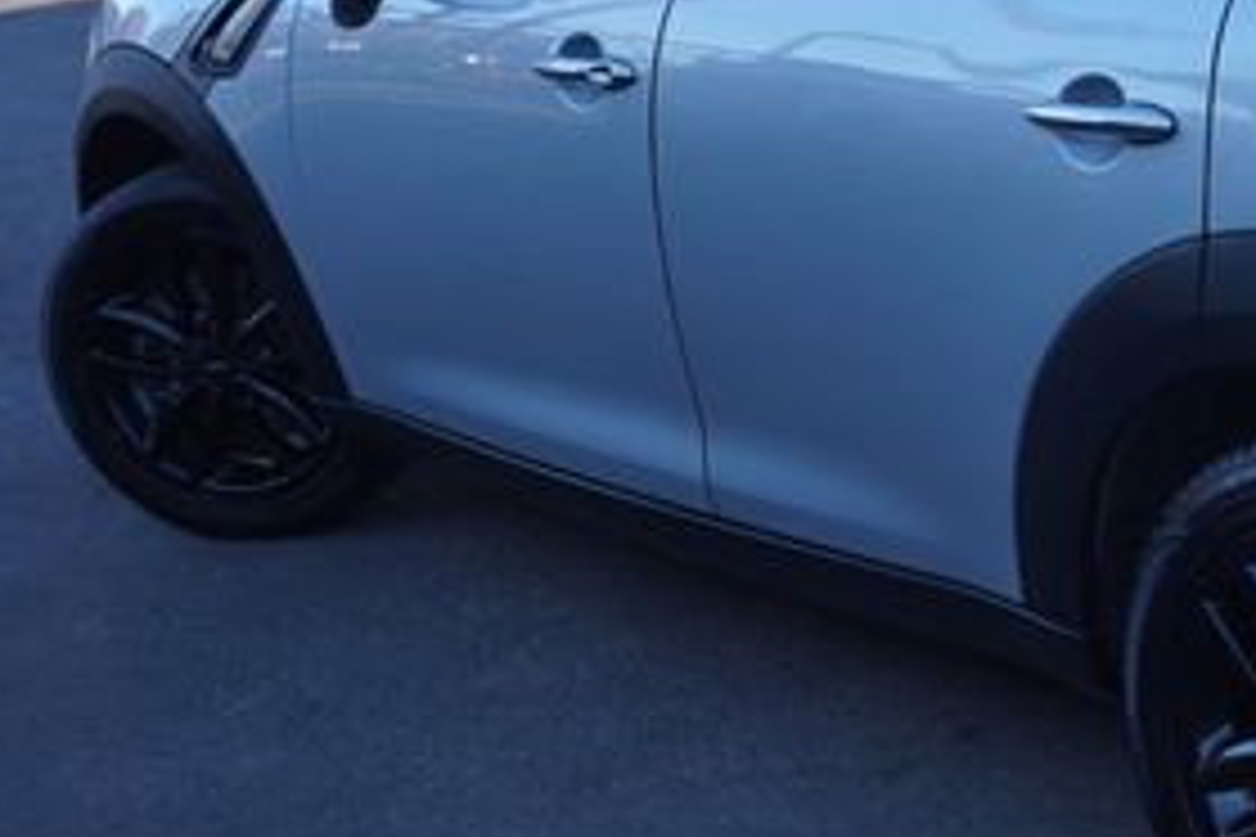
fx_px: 2517
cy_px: 270
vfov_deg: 18.8
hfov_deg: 26.3
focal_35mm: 72
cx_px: 1297
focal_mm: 21
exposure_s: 1/80
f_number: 5.6
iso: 100
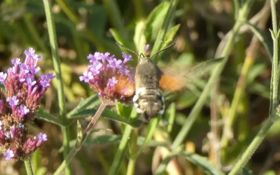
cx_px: 151
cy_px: 85
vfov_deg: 4.6
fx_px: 2190
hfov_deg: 7.3
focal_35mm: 287
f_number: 5.5
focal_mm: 43.5
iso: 160
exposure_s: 1/80
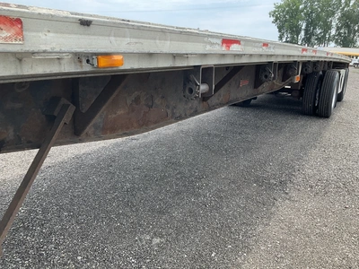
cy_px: 134
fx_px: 301
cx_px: 180
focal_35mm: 29
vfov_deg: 48.2
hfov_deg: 61.7
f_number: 1.8
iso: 25
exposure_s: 1/403
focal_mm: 3
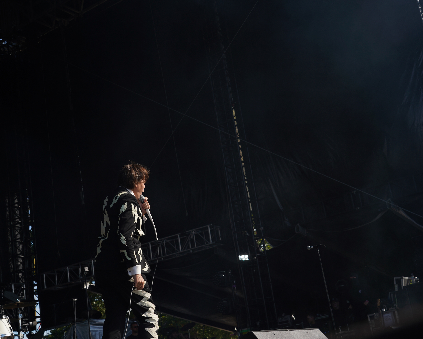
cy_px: 168
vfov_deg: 27.6
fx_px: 689
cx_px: 195
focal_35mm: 55
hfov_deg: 34.1
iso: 100
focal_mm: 48
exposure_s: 1/250
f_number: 8
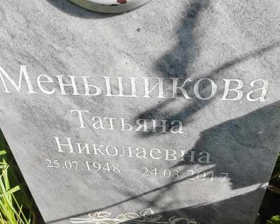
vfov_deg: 38.8
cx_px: 116
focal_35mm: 38
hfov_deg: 47.7
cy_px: 145
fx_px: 315
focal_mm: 5.52
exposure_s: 1/1100
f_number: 1.9
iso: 100
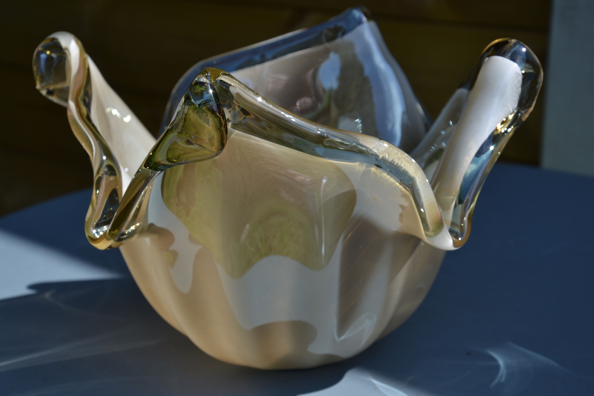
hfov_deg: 27.0
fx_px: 1237
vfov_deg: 18.2
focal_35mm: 75
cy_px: 198
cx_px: 297
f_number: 8
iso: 100
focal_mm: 50
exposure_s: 1/250
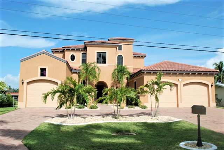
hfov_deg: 57.2
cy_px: 75
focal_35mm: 33
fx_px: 206
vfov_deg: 40.0
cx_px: 112
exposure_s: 1/250
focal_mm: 22
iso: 100
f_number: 8
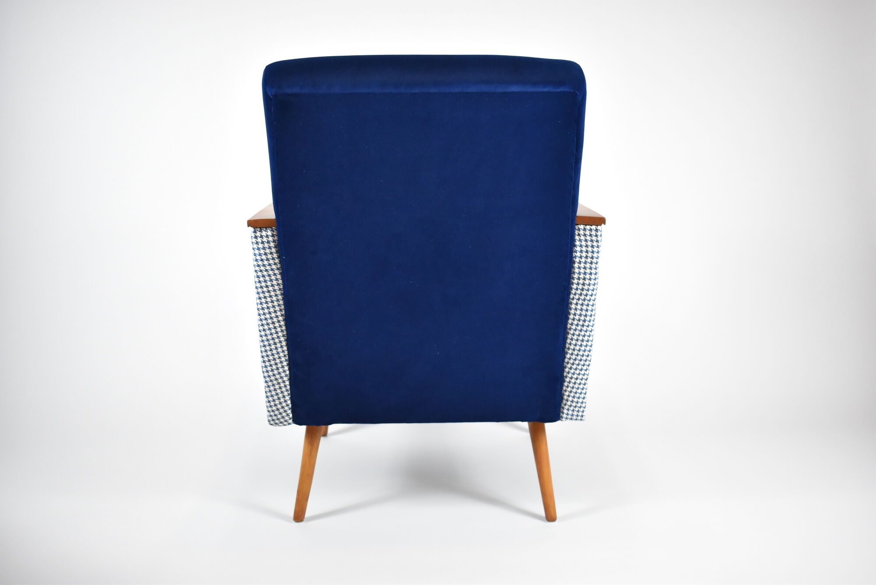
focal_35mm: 38
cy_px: 292
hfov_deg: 51.2
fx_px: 913
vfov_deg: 35.6
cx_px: 438
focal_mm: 25
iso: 1250
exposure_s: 1/125
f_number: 4
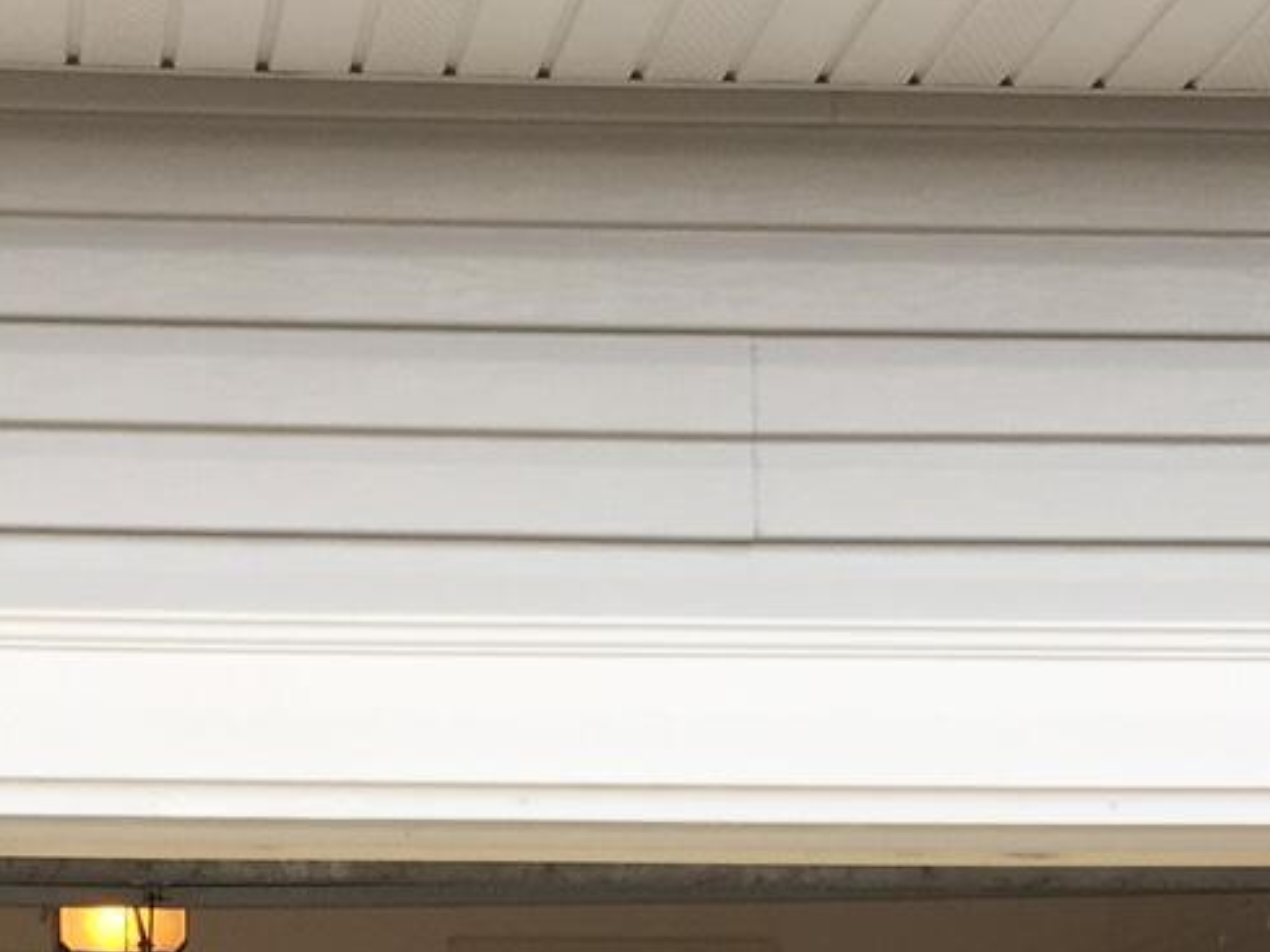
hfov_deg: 20.0
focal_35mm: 97
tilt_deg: +0.2
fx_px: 3559
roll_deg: +0.0
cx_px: 226
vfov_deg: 14.3
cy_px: 1425
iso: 32
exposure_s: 1/120
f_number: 2.2
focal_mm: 4.15
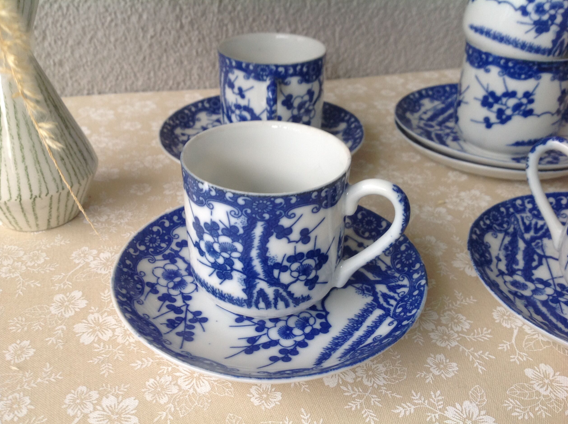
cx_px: 289
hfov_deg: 51.4
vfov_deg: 39.6
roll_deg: -3.1
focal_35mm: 36
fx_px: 590
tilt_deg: -31.6
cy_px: 218
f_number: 2.4
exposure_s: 1/24
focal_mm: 4.28
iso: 64
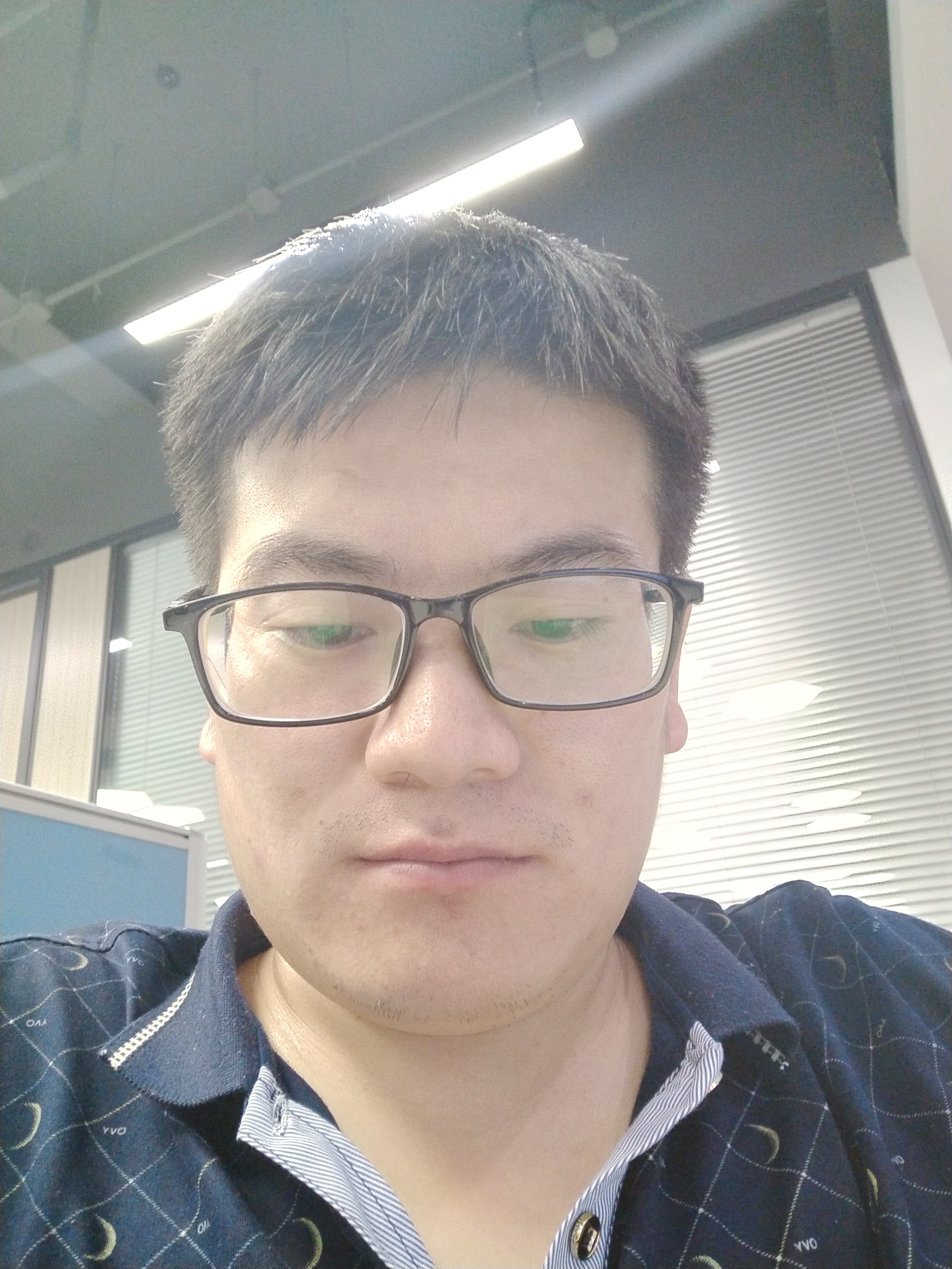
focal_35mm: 29
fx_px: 1063
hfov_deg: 48.2
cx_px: 476
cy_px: 634
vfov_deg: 61.7
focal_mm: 3.87
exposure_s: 1/33.3
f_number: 2
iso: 292
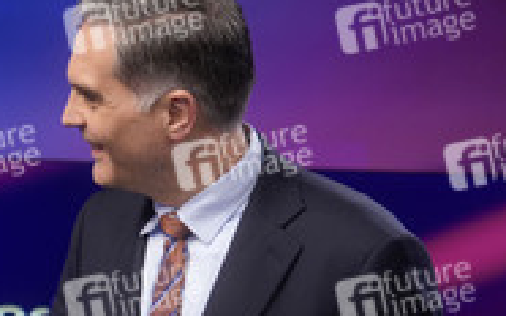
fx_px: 1530
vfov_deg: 11.6
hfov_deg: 17.9
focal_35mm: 111
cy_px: 362
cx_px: -102
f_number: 2.2
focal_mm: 30
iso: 640
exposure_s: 1/200
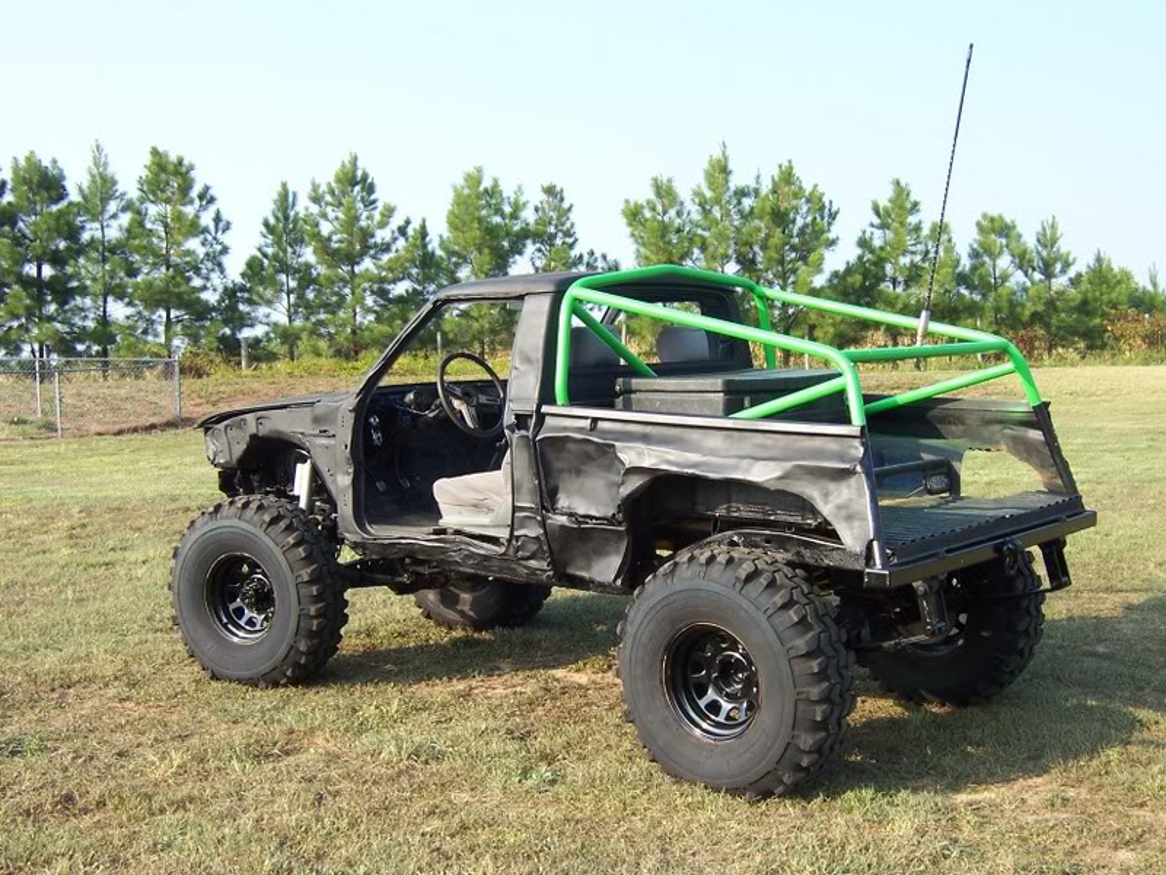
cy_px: 438
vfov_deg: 29.7
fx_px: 1651
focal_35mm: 49
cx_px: 583
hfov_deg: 38.9
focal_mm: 8.2
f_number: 4
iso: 80
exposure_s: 1/250
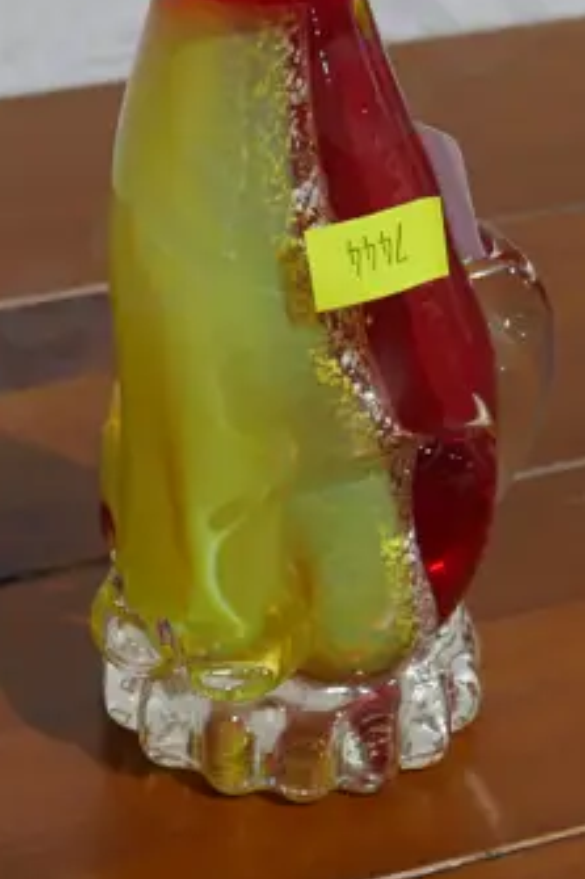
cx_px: 275
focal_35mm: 121
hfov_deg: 11.3
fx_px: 2952
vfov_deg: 16.8
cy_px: 156
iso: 320
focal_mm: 19
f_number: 4.1
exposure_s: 1/60
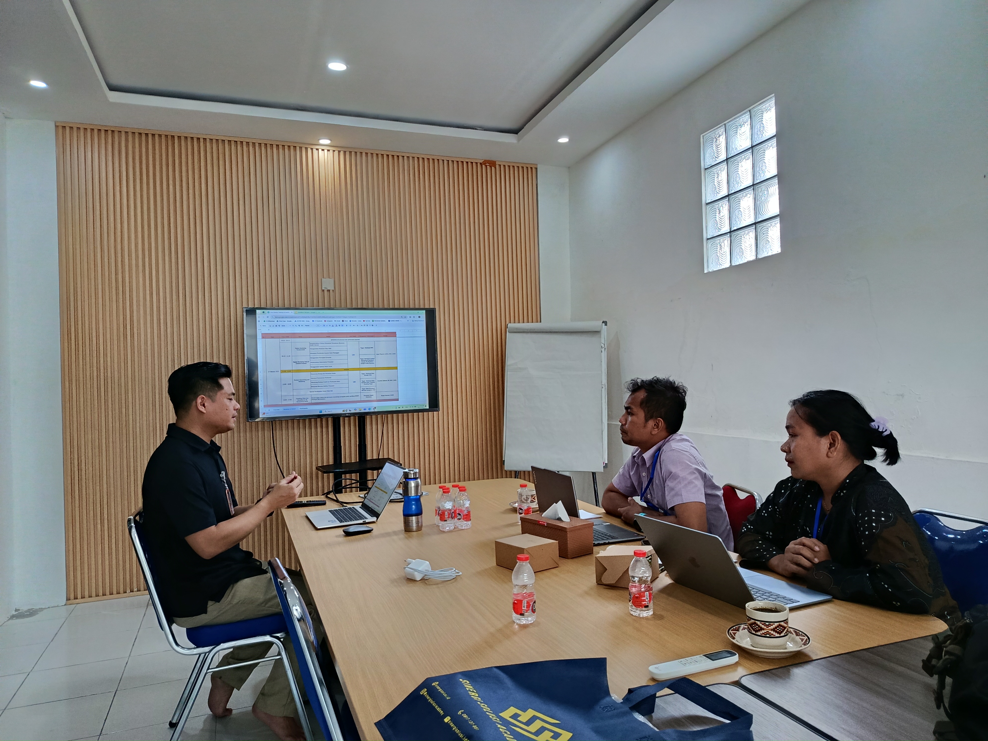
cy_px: 370
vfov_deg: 56.8
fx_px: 685
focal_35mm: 24
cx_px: 494
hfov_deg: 71.6
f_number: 1.7
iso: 826
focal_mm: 5.24
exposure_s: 1/100
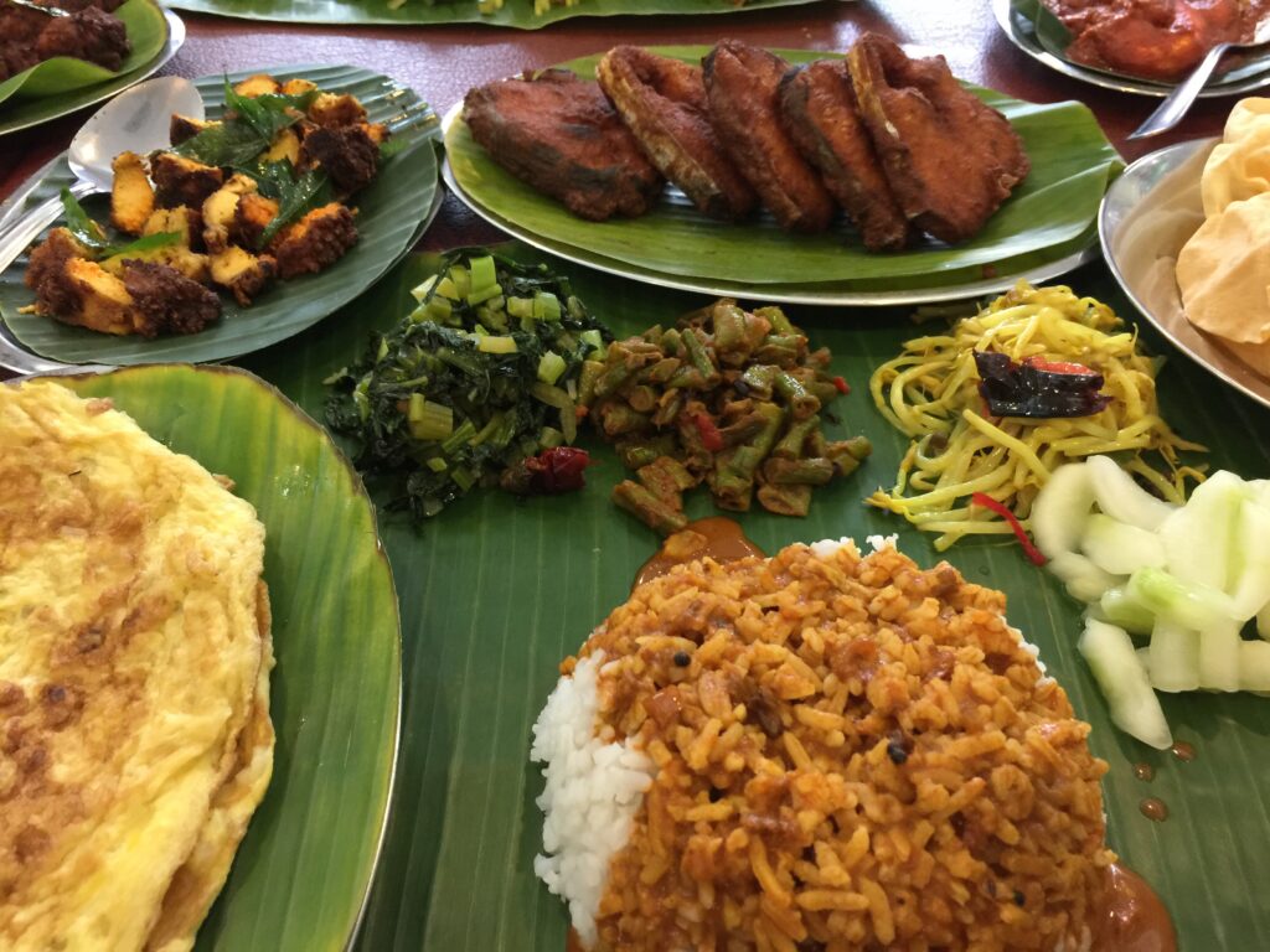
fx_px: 1064
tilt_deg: -43.2
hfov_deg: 61.7
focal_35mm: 29
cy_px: 476
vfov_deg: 48.2
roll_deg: -2.1
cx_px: 635
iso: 100
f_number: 2.2
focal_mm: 4.15
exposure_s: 1/10
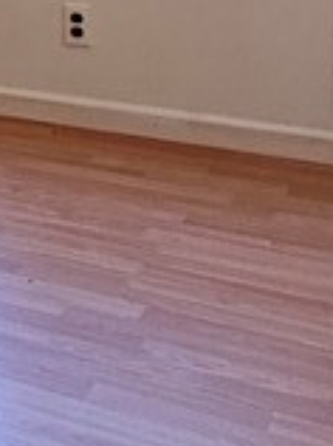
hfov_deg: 13.4
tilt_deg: -1.8
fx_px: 1170
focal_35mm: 91
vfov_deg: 19.9
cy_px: -121
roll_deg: -0.5
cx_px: -378
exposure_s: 1/97
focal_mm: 2.22
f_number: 2.2
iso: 320
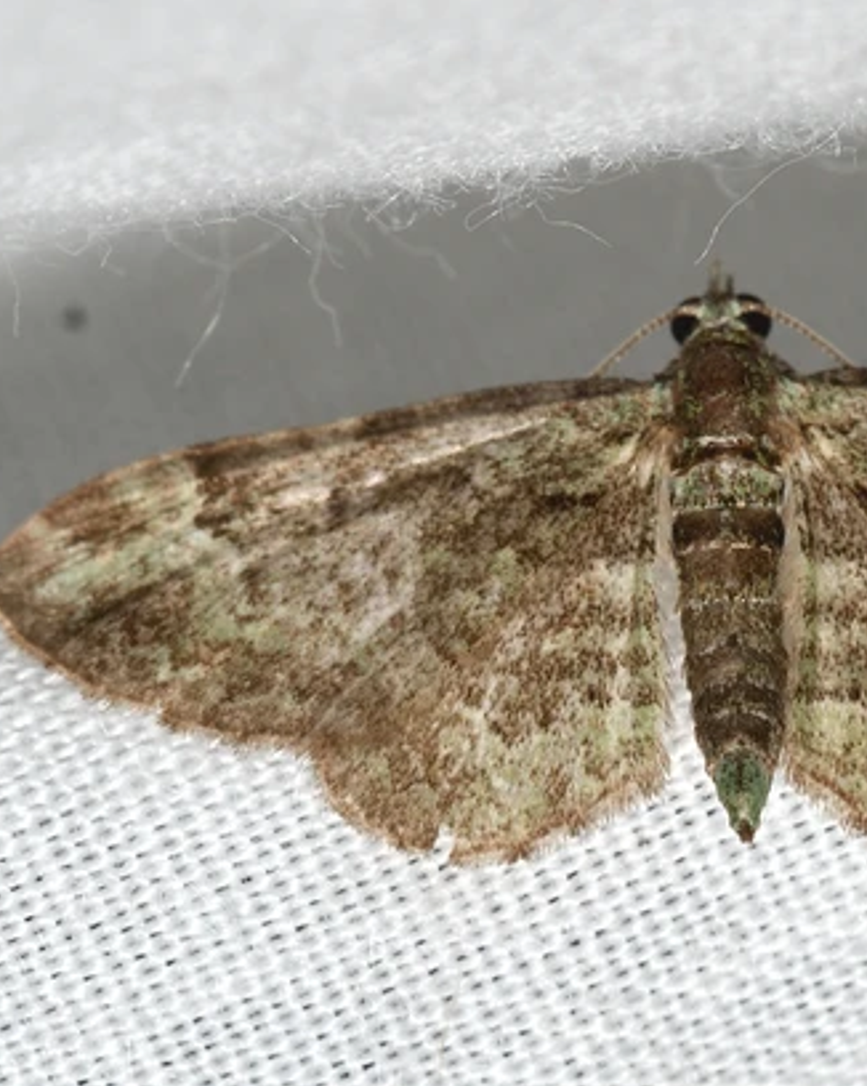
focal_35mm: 331
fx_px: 10625
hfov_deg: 4.7
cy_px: 522
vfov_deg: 5.8
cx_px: 726
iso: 100
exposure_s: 1/250
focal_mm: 150
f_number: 10
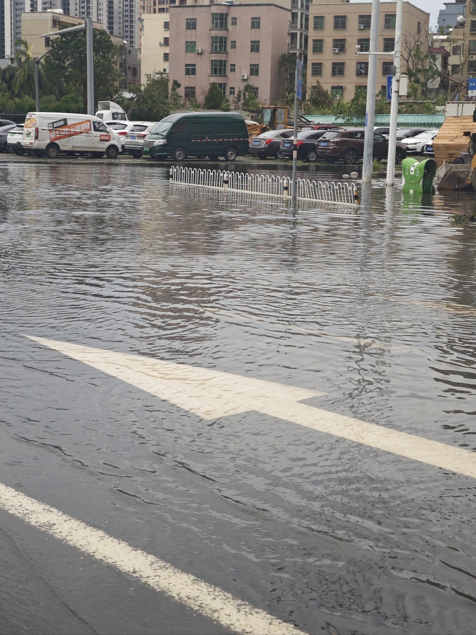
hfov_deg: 25.2
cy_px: 318
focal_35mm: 58
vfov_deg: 33.2
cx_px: 238
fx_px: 1063
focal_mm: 6.55
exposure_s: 1/909
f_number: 1.6
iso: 50
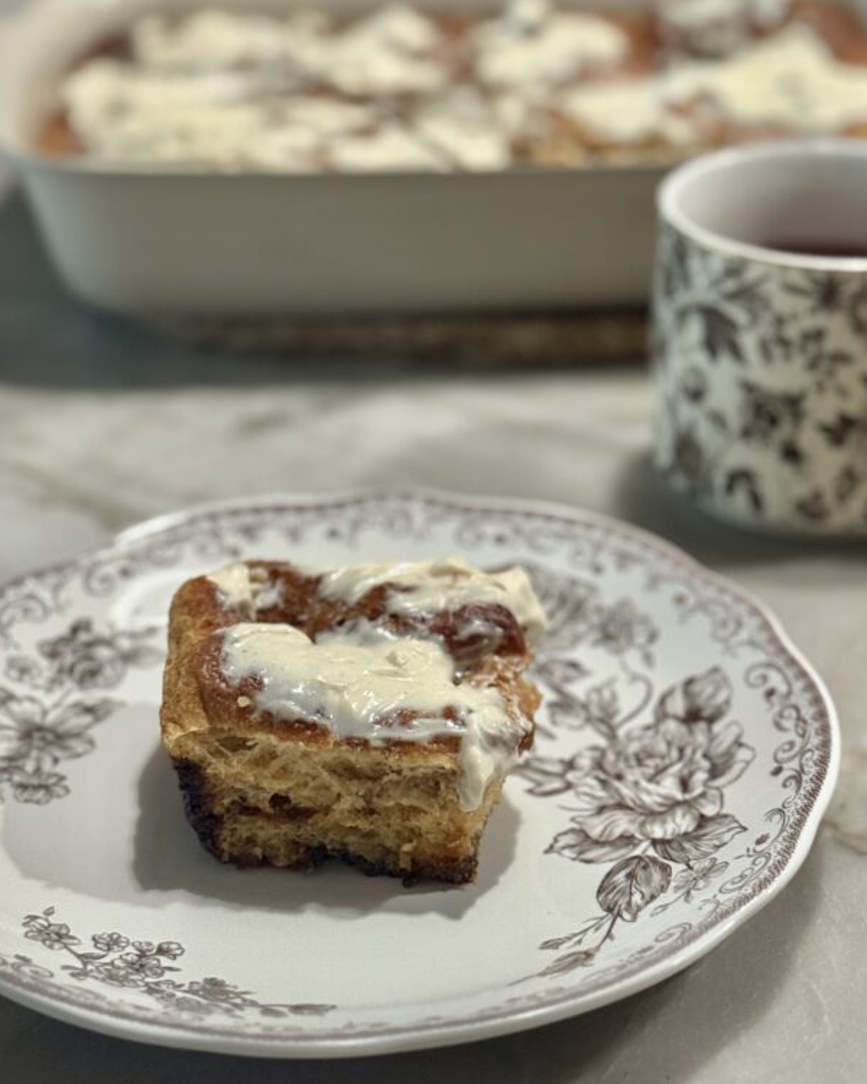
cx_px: 501
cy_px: 541
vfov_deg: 29.6
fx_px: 2053
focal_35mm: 64
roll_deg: +0.2
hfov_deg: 23.8
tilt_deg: -28.8
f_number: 1.78
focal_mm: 6.76
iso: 400
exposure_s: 1/40
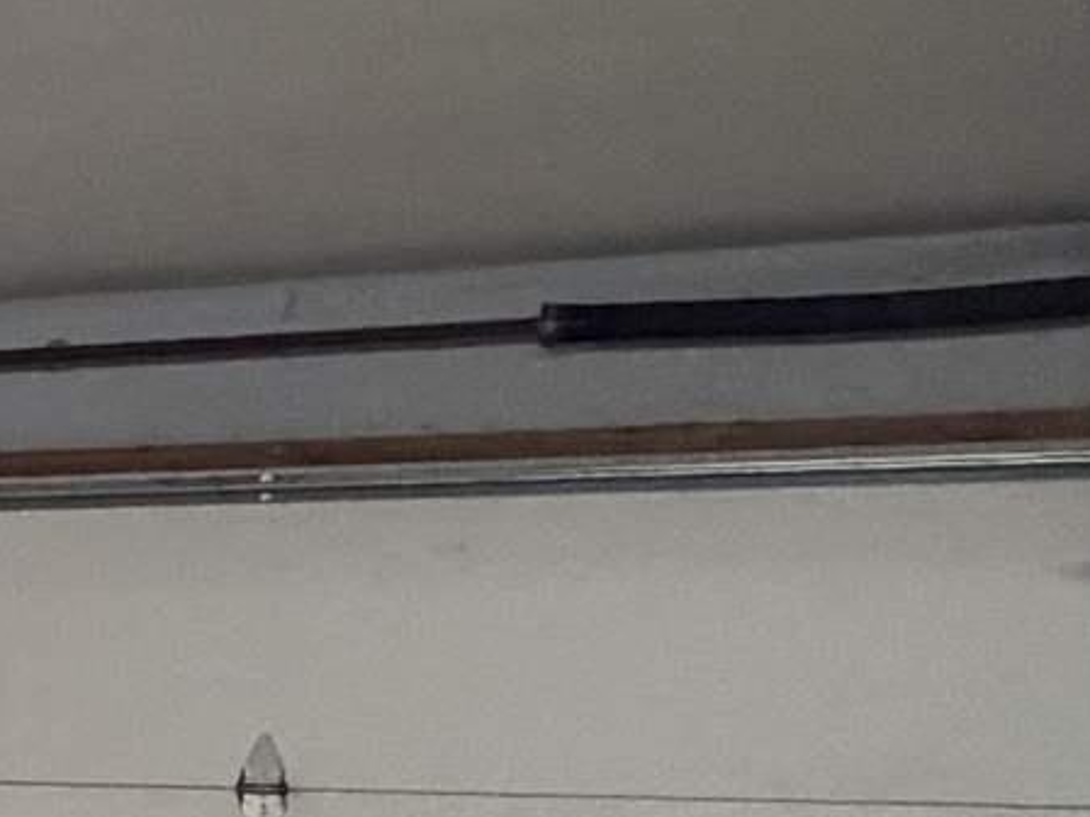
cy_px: 776
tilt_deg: -1.5
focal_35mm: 96
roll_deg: -1.0
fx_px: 3023
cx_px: -1214
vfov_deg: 15.2
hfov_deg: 15.4
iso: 400
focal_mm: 2.22
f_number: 2.2
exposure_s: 1/60
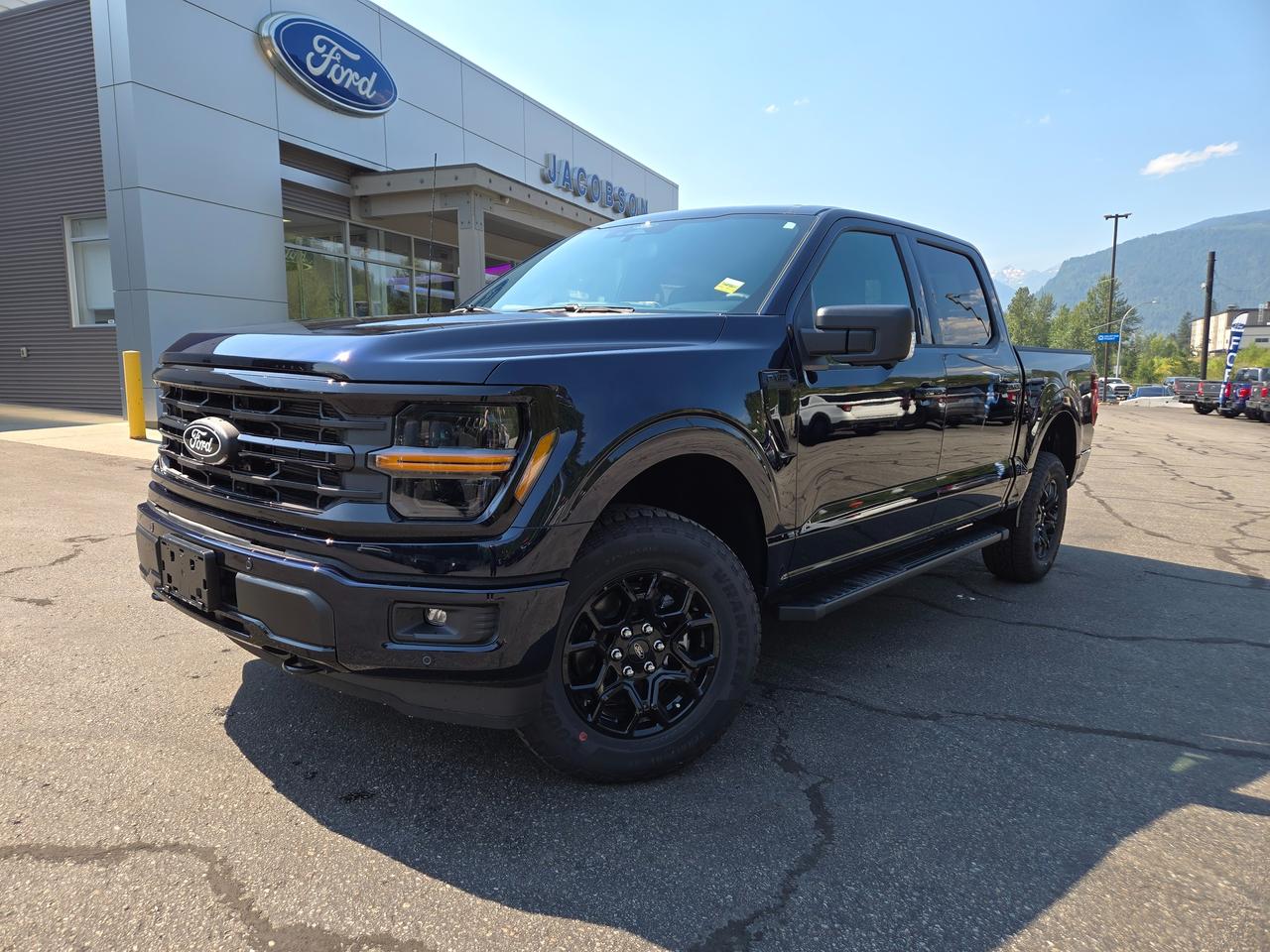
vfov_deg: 58.9
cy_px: 476
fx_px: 844
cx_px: 635
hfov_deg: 73.9
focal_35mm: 23
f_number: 1.8
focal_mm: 5.4
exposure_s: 1/682
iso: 25
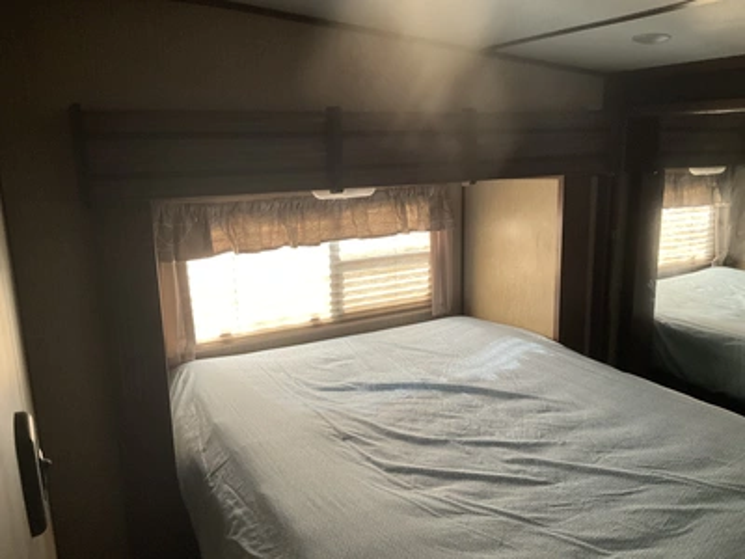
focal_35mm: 29
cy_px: 280
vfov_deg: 48.2
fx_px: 624
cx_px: 372
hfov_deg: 61.7
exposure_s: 1/60
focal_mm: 3
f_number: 1.8
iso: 125
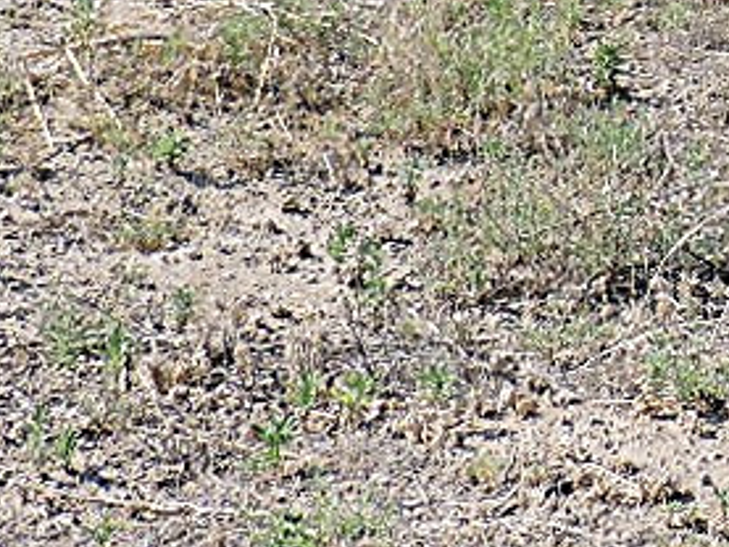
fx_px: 4256
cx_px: 1290
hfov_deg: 9.4
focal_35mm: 202
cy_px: -355
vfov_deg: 7.2
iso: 100
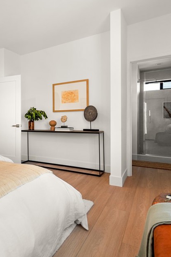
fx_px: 185
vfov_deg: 69.4
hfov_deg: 38.0
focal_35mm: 26
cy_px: 128
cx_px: -31
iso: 320
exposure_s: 1/20
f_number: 9
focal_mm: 16
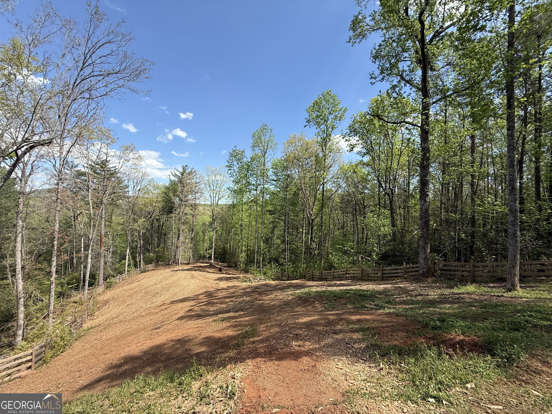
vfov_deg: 85.7
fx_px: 223
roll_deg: -1.3
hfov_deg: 102.1
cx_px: 276
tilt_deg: +2.3
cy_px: 207
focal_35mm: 14
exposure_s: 1/1125
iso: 50
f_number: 2.2
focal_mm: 2.22
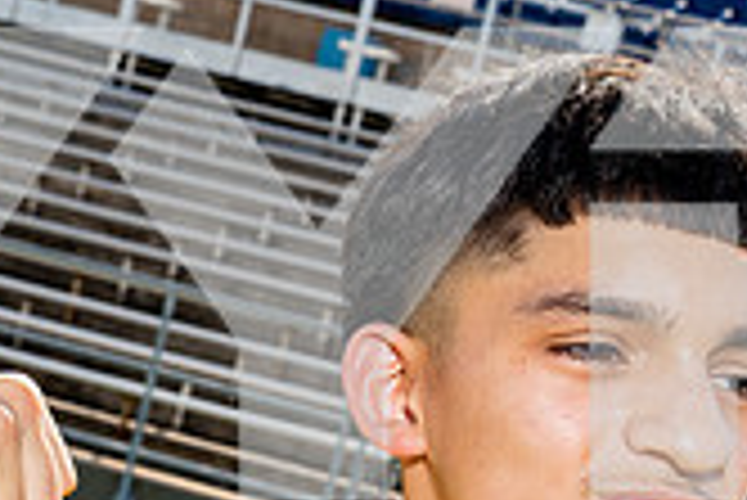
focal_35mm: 157
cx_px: 518
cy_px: 813
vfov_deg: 8.5
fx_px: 3261
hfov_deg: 13.0
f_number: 10
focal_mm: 45
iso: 320
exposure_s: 1/250
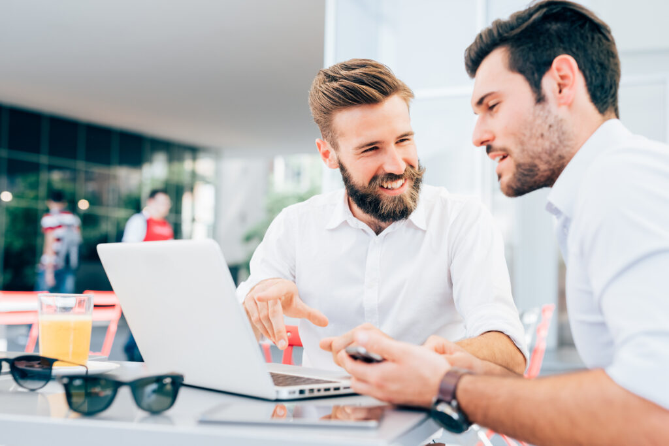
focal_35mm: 50
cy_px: 223
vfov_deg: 27.0
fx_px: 929
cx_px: 334
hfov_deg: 39.6
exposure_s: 1/500
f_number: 2.8
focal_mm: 50
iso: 320
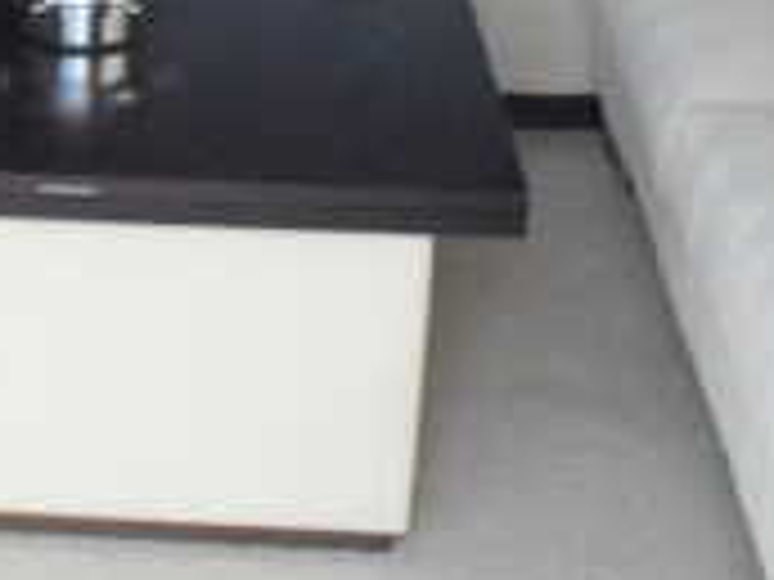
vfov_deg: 10.8
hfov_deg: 14.1
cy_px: -189
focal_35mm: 134
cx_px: -243
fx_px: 2996
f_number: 3.1
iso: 800
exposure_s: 1/60
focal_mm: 6.3
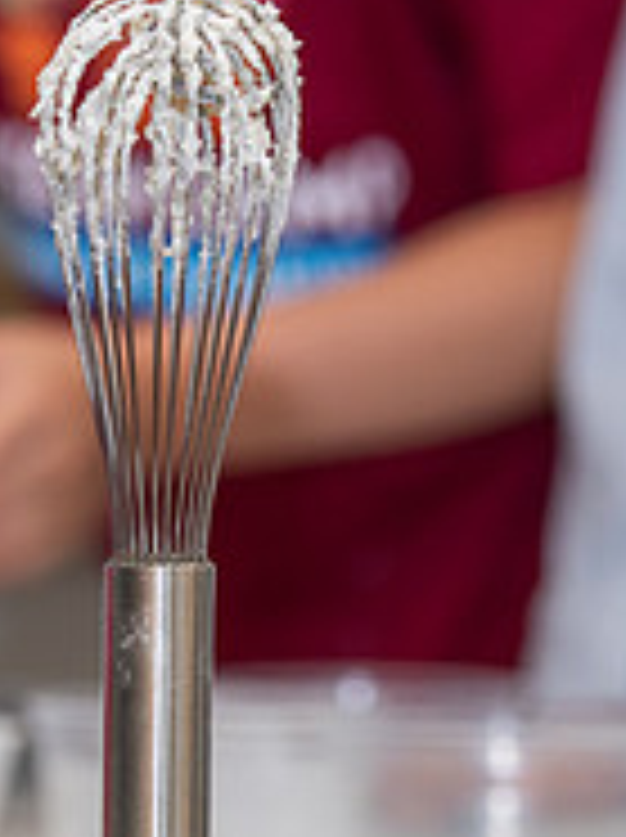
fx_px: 8410
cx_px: 540
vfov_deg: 5.7
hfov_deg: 4.3
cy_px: 335
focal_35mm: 348
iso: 800
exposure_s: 1/250
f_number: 4
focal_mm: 116
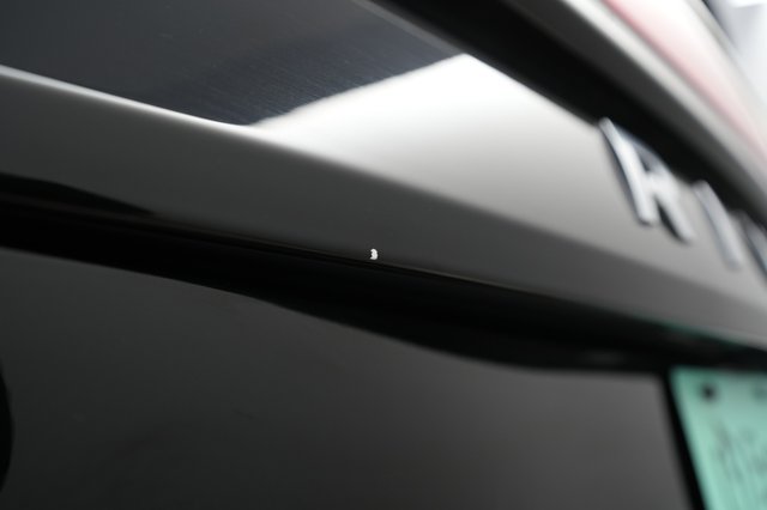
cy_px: 255
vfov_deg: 53.1
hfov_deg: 73.8
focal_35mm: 24
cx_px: 384
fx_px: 511
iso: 800
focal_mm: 24
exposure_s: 1/30
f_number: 4.5
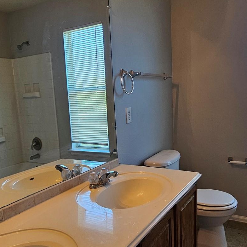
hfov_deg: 54.0
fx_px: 242
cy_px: 138
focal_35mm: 30
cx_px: 133
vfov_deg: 53.9
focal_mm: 2.2
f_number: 2.2
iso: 80
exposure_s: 1/60
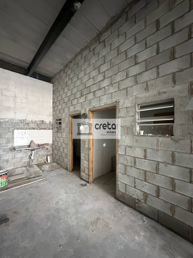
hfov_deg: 85.7
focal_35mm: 14
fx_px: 104
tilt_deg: +1.1
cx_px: 96
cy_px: 129
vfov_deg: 102.1
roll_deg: -0.4
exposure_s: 1/41
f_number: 2.2
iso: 1250
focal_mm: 2.22
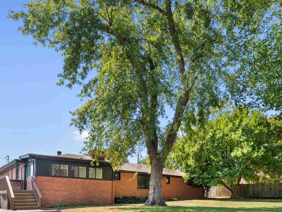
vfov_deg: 42.7
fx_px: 244
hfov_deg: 59.8
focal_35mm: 30
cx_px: 155
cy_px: 193
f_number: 8
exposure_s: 1/100
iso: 320
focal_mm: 10
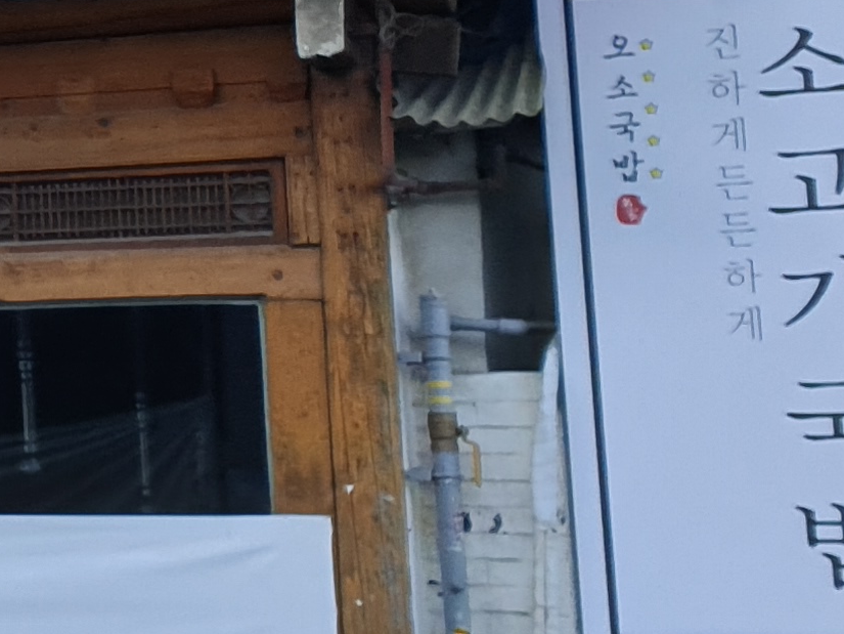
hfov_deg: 12.8
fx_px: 3097
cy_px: -3
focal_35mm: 127
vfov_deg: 11.6
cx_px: -1025
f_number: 2.4
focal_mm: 4.3
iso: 50
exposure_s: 1/248
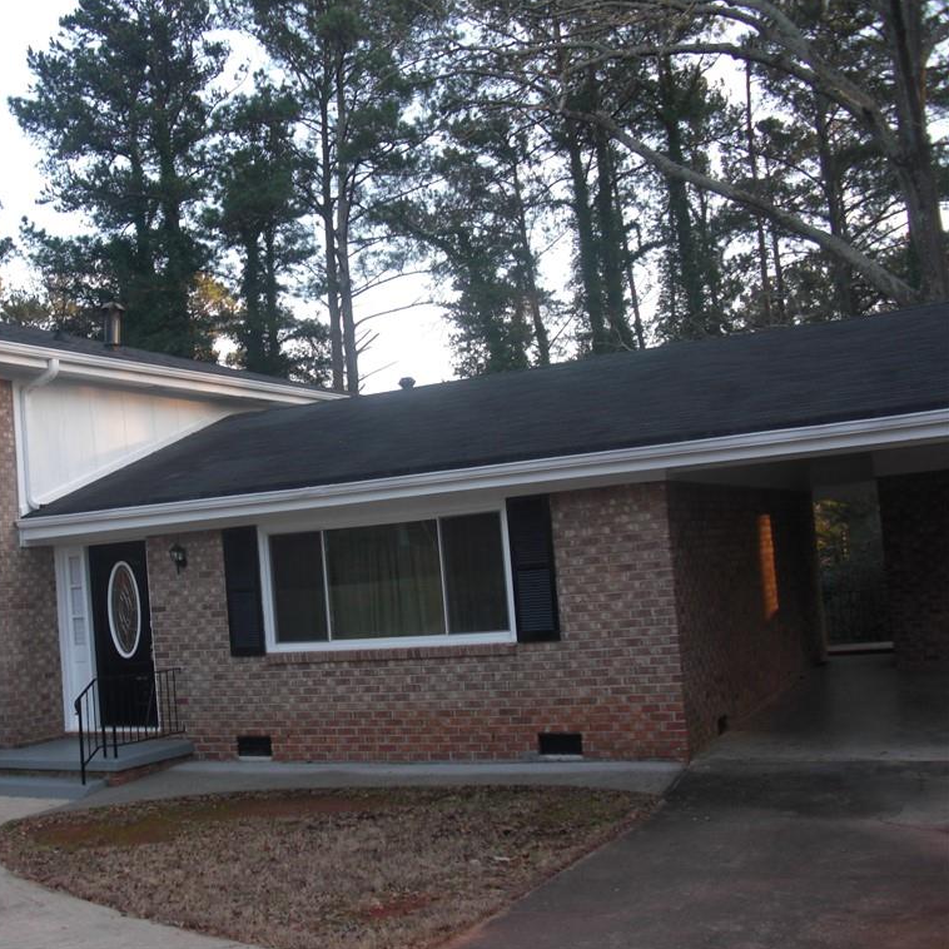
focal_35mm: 43
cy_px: 471
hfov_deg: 38.7
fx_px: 1334
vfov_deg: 39.2
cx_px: 309
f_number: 2.8
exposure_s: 1/80
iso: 50
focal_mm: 6.3
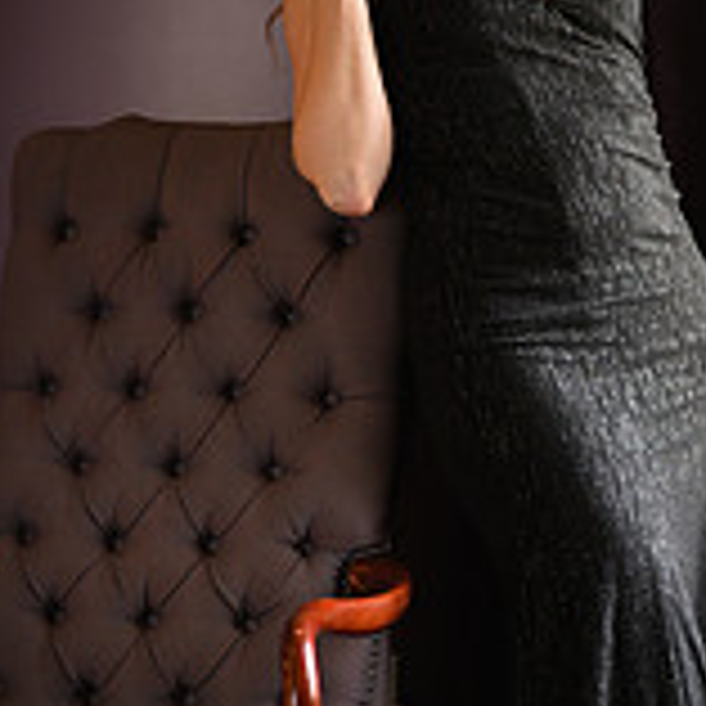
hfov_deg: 14.2
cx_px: 614
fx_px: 2815
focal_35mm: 122
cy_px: 396
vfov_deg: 14.3
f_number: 1.8
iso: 400
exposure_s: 1/80
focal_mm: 50
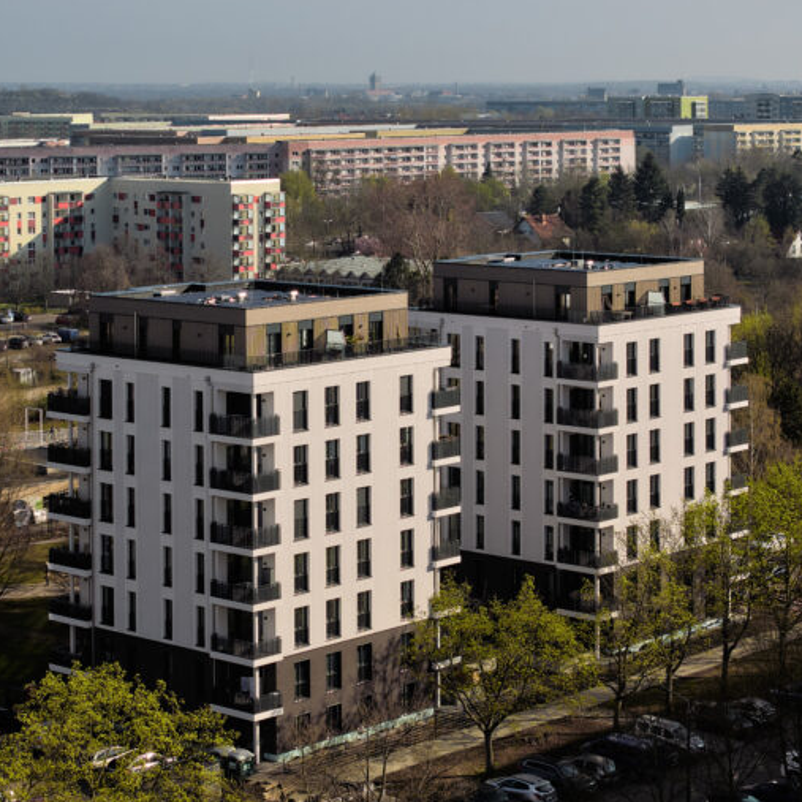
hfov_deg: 20.4
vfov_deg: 20.4
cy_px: 407
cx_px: 381
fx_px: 2228
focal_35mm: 85
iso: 100
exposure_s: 1/1600
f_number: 2.8
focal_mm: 19.35
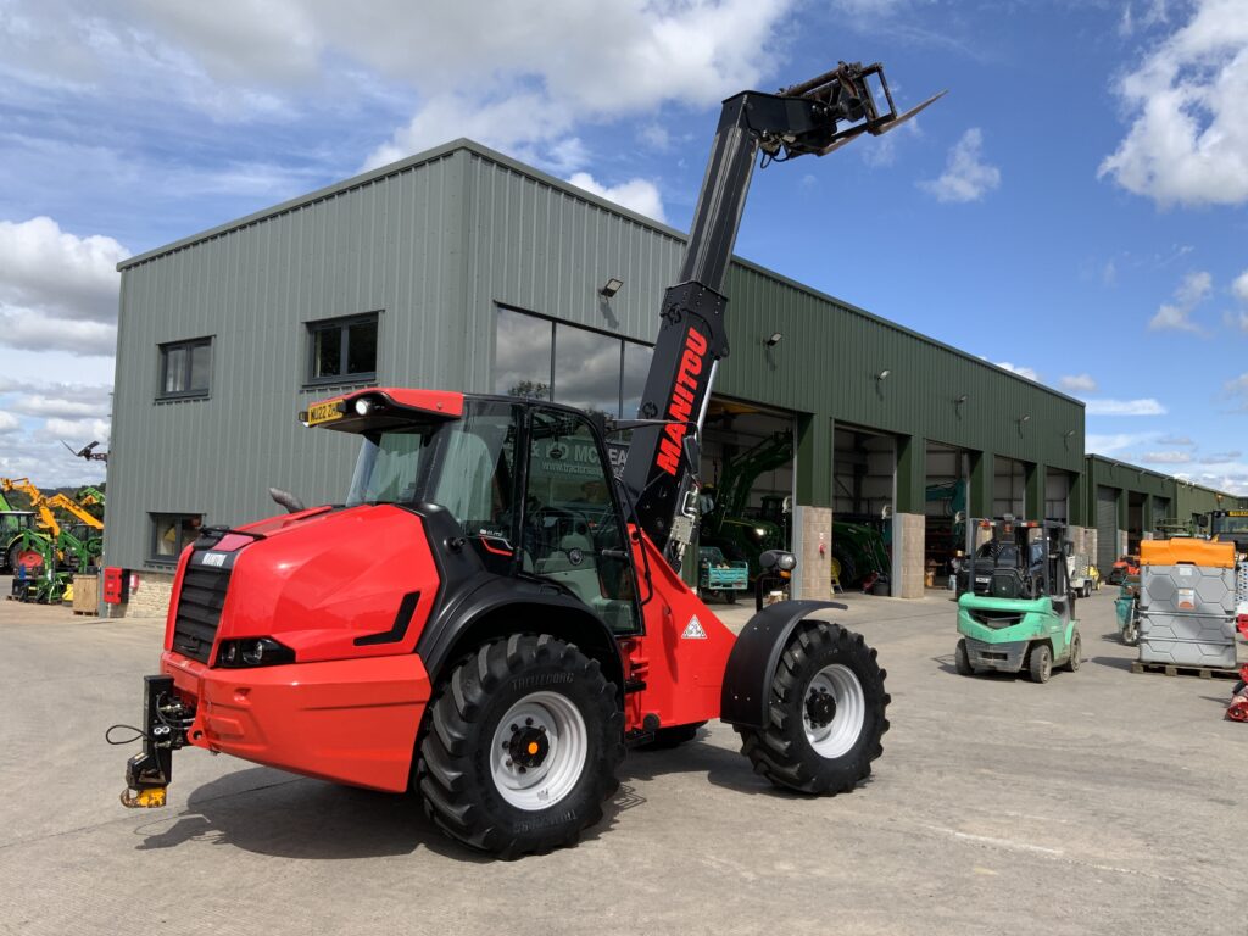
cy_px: 468
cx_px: 624
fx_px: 1046
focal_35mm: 29
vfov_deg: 48.2
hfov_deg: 61.7
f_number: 1.8
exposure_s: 1/1848
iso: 16
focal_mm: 3
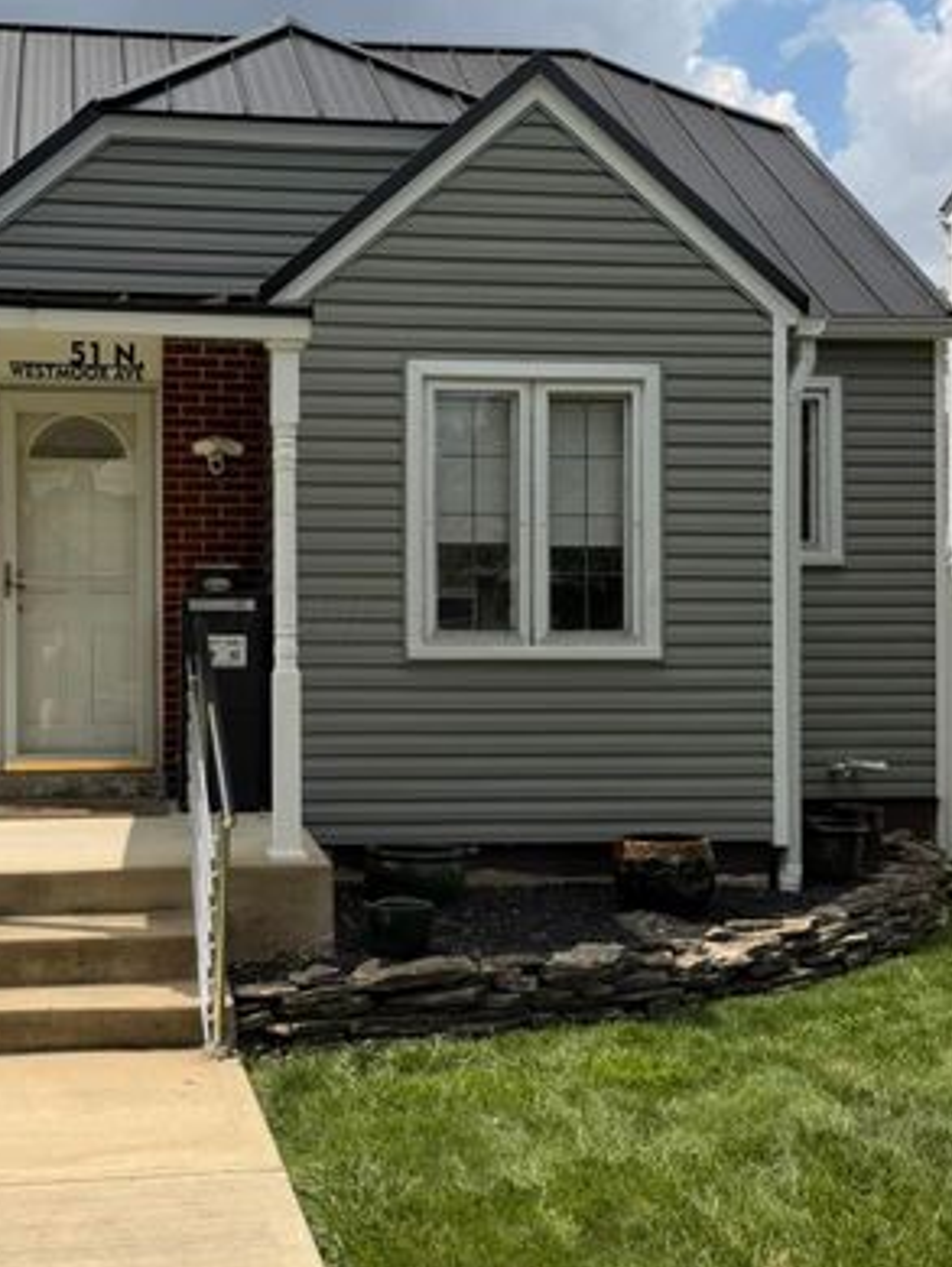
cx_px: 266
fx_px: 1502
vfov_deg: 45.7
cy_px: 612
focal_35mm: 41
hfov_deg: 34.6
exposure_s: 1/6173
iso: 80
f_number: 1.78
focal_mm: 6.76
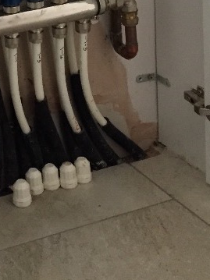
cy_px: -90
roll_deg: +4.7
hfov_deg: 14.6
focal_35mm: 97
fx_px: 785
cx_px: -60
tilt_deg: -8.0
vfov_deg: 18.7
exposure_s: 1/20
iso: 250
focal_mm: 4.15
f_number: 2.2
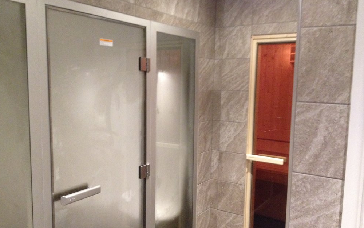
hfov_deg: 51.5
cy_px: 125
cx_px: 182
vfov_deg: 33.6
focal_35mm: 38
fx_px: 377
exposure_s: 1/17
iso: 400
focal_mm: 4.28
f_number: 2.4
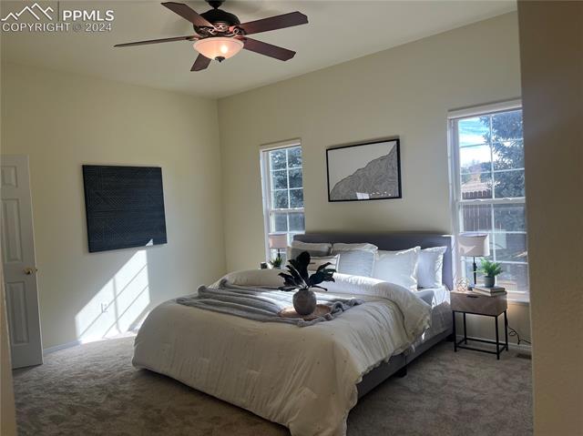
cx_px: 292
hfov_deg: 67.3
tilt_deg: -2.5
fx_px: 438
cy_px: 218
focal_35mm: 26
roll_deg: +2.9
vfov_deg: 53.0
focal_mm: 5.1
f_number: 1.6
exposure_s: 1/355
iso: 50
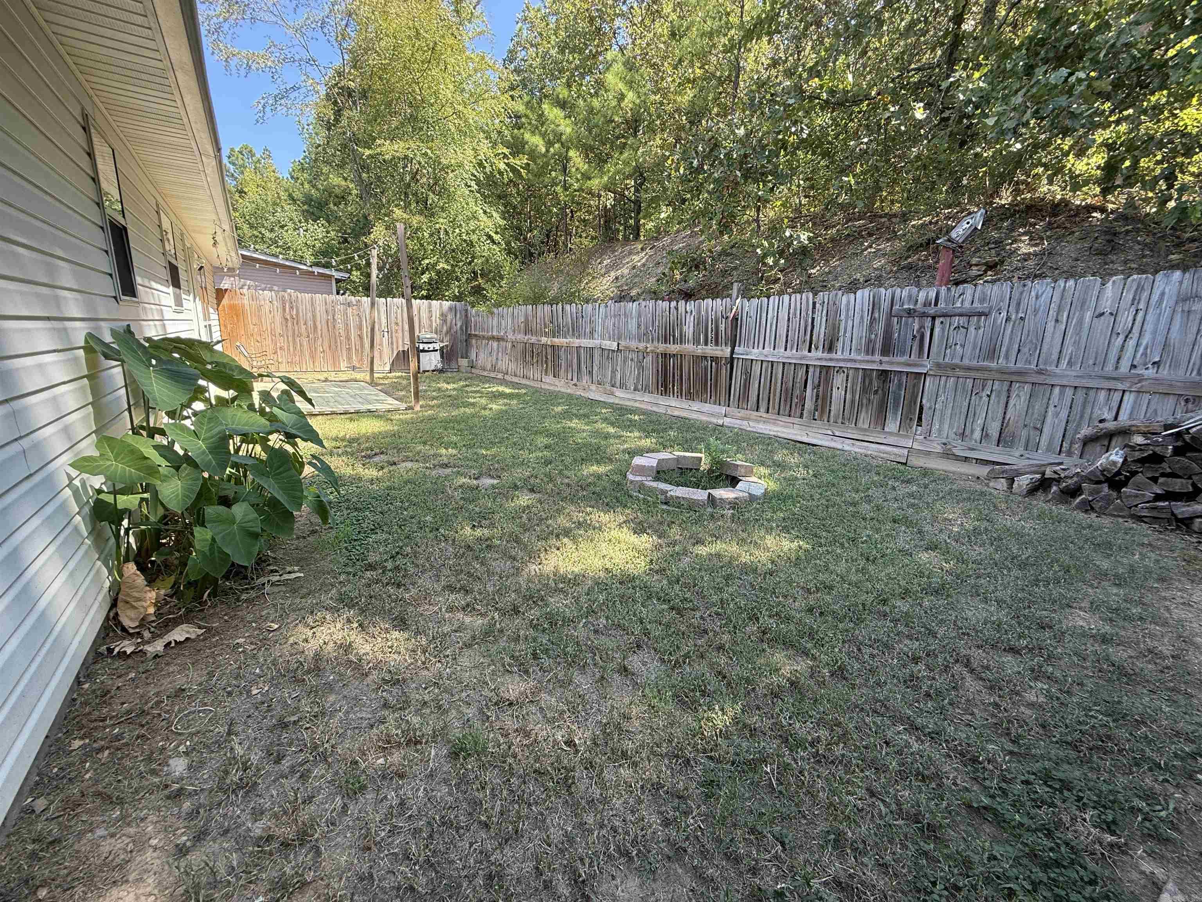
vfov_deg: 85.7
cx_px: 601
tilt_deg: -13.5
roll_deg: -2.6
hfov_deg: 102.1
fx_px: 486
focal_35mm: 14
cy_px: 451
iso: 64
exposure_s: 1/227
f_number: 2.2
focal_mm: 2.22
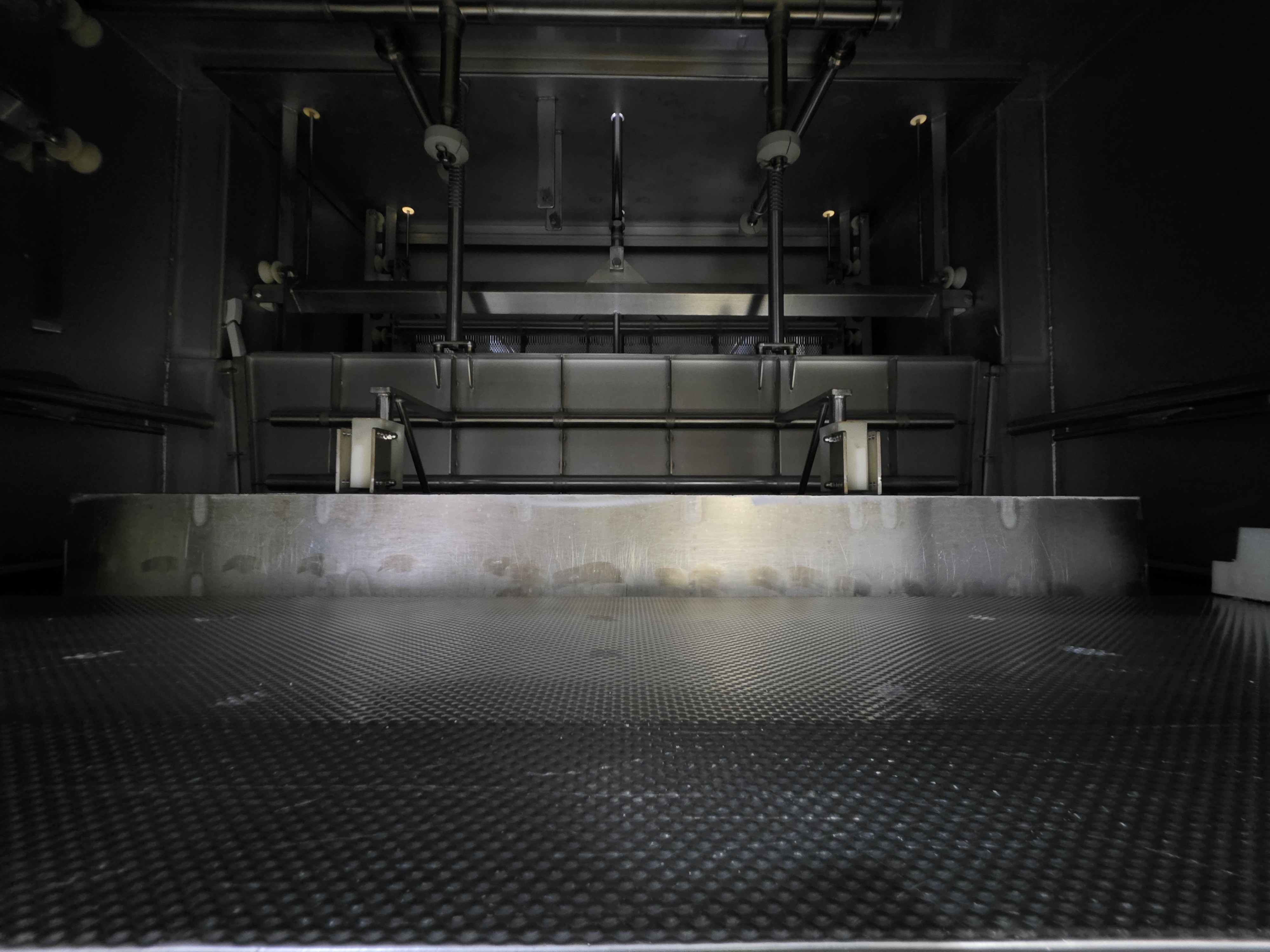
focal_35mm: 13
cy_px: 476
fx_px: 477
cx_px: 635
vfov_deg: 89.9
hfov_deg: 106.2
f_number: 1.9
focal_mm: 2.2
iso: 1600
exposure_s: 1/24
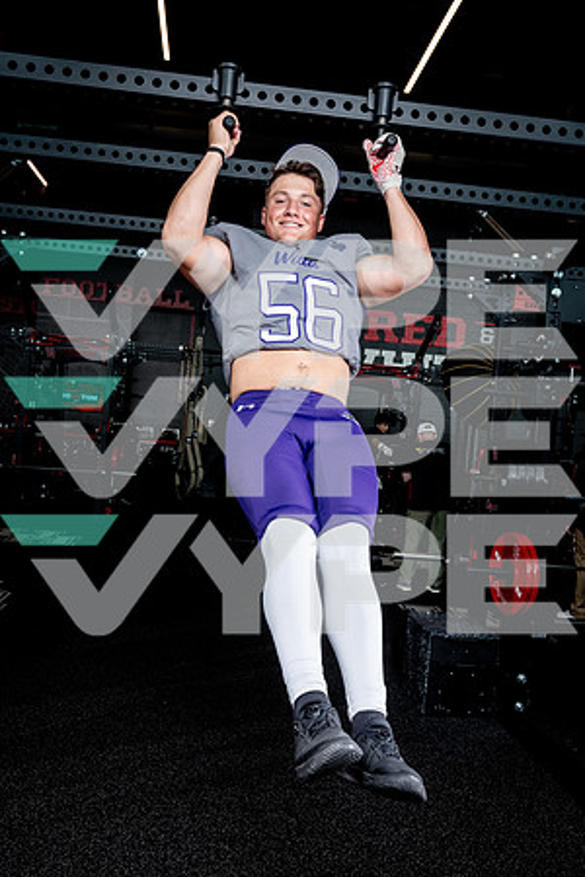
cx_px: 292
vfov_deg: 57.2
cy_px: 438
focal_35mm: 33
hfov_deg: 40.0
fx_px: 804
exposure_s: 1/250
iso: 640
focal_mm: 33
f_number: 8
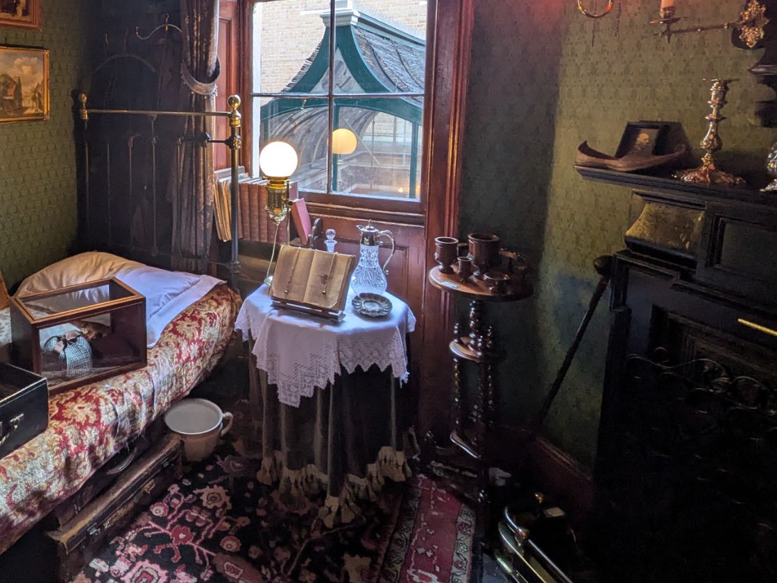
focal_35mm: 25
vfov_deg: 52.9
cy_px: 158
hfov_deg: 64.5
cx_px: 179
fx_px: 561
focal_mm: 1.83
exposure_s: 1/25
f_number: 2.2
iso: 91
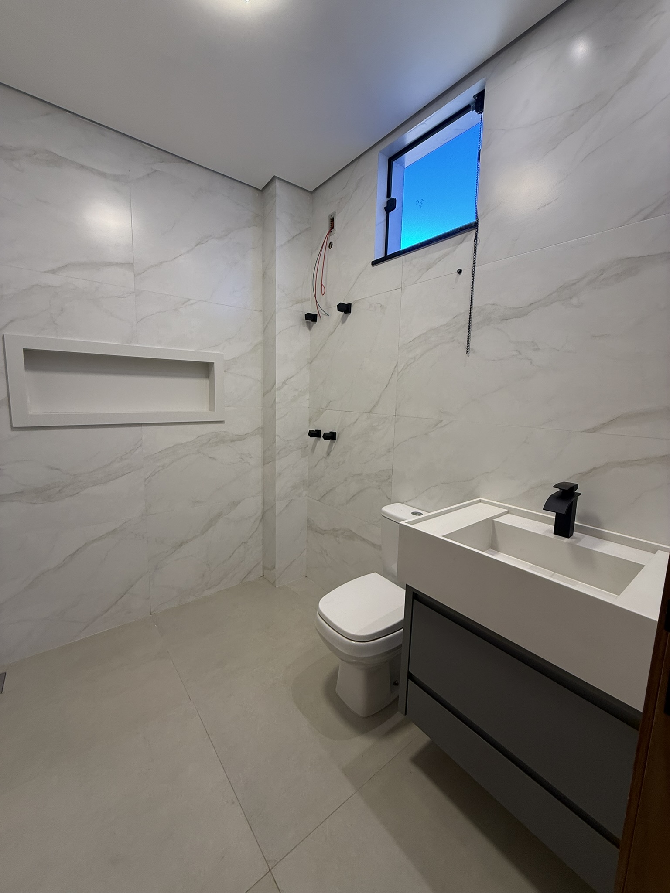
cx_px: 335
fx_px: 361
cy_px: 446
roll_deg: -1.3
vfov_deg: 102.1
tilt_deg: -7.4
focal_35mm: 14
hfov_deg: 85.7
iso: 100
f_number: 2.2
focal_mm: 2.22
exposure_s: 1/120
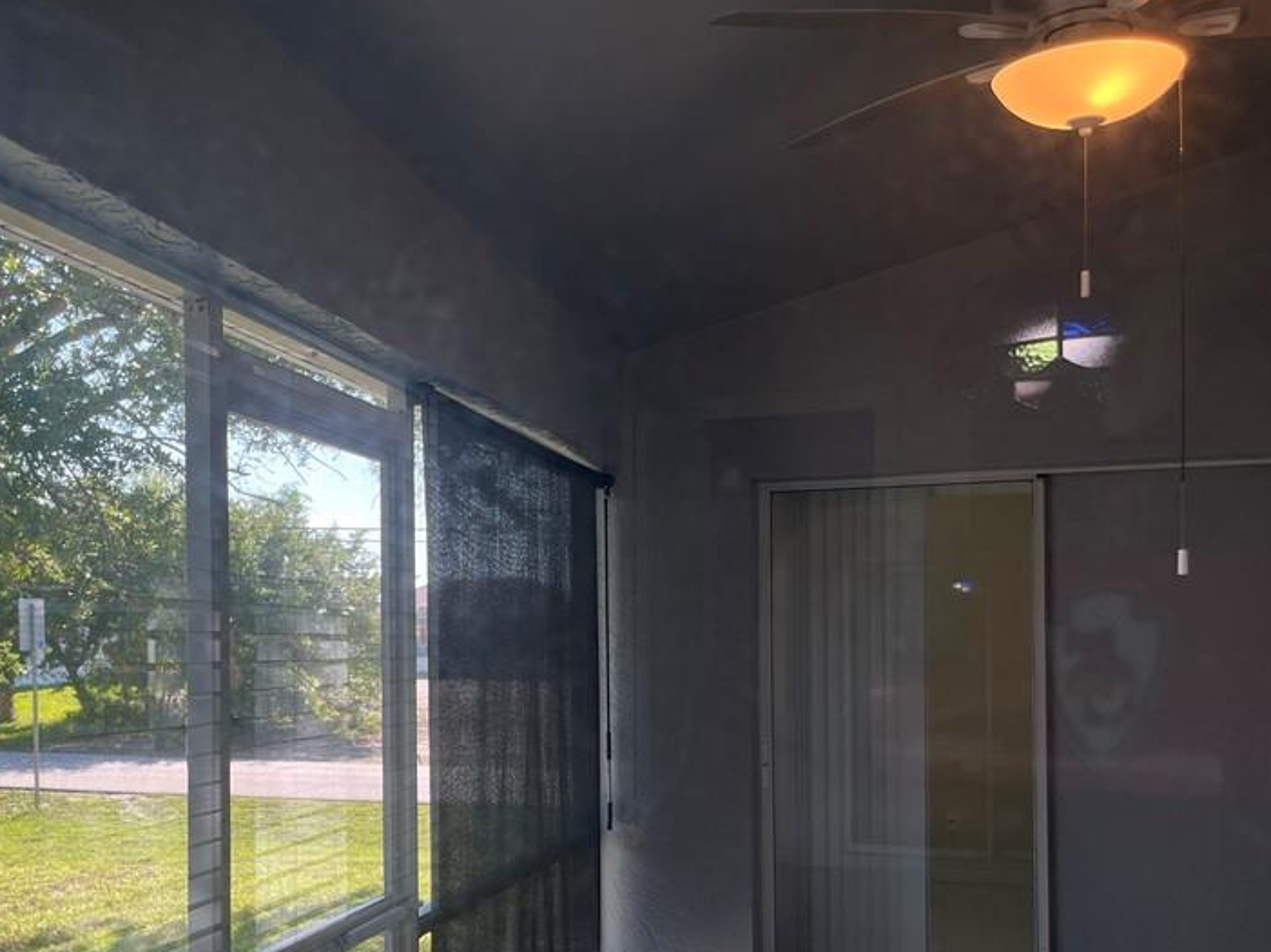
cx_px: 413
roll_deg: +0.6
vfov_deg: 37.2
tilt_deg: -0.8
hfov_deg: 48.1
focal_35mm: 38
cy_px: 646
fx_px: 1395
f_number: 1.6
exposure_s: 1/261
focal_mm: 5.1
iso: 40
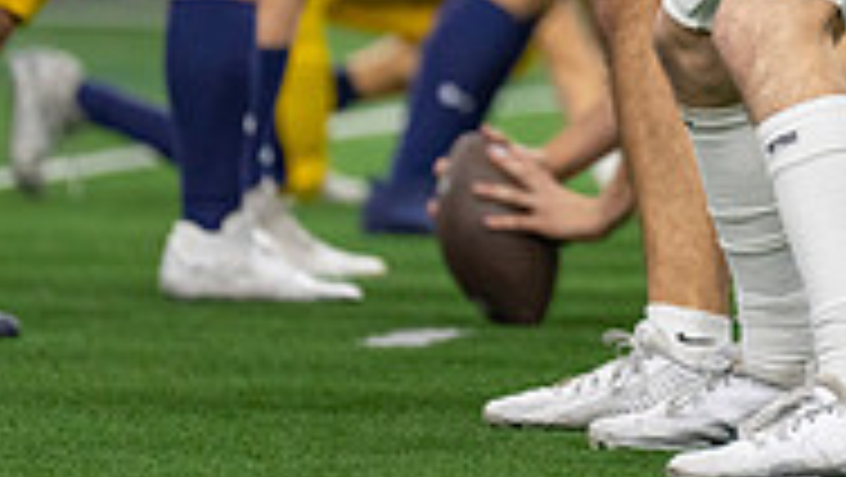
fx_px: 15555
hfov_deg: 3.1
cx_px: 773
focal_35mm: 693
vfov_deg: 1.8
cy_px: -284
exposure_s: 1/1000
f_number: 2.8
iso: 2000
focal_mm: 191
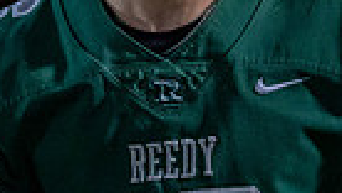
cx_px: 128
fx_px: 10877
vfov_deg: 1.0
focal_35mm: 1198
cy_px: 34
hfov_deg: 1.8
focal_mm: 200
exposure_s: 1/1000
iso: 3200
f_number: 2.8
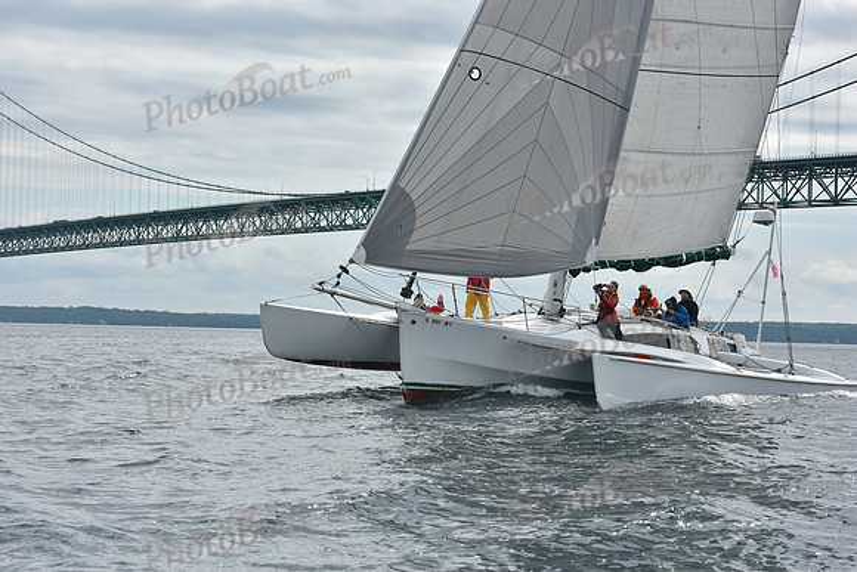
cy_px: 286
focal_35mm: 95
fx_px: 2262
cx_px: 428
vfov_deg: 14.4
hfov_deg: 21.5
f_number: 11
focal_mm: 95
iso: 250
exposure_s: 1/800
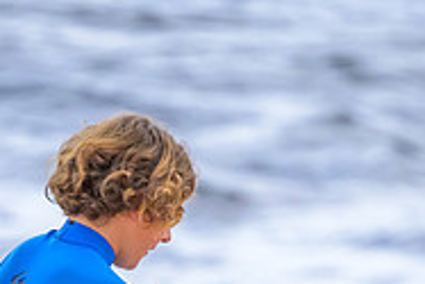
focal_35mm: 2480
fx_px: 29300
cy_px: 340
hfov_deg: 0.8
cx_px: 0
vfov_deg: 0.6
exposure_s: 1/1600
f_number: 6.3
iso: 5600
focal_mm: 800
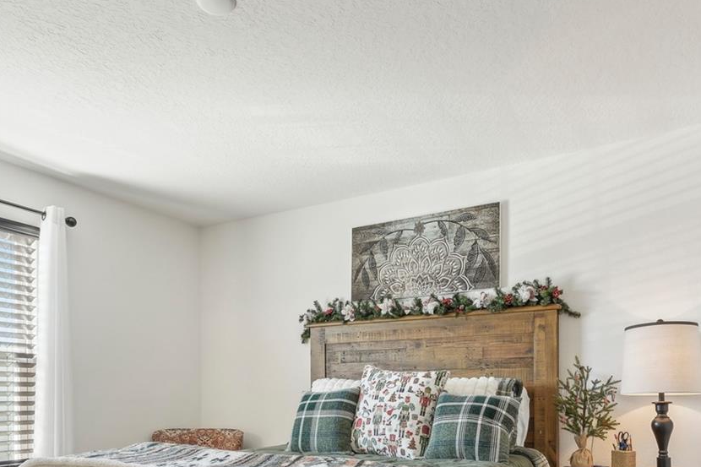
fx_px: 526
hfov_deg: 67.4
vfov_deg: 44.6
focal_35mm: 27
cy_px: 398
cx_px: 359
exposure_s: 1/13
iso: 400
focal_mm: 14
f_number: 8
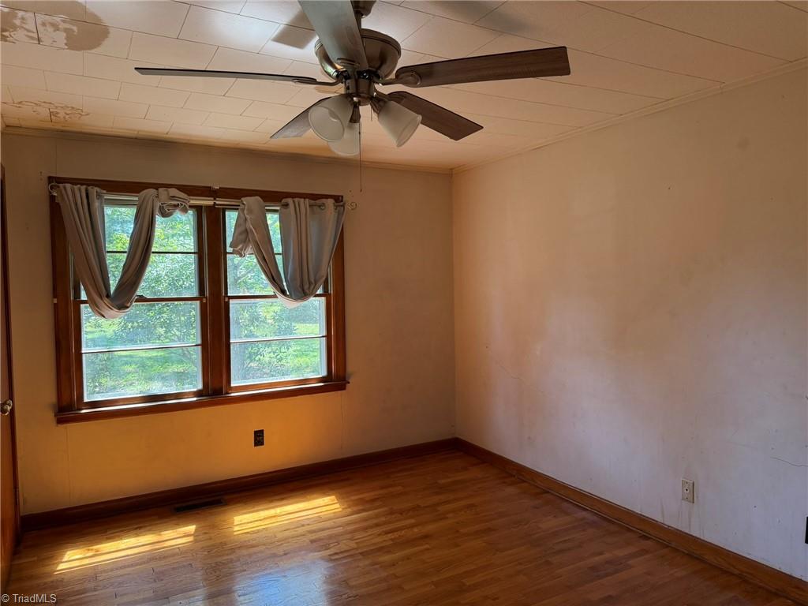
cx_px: 404
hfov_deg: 71.6
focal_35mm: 24
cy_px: 303
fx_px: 560
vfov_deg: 56.8
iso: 200
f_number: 1.78
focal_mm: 6.76
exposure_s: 1/230
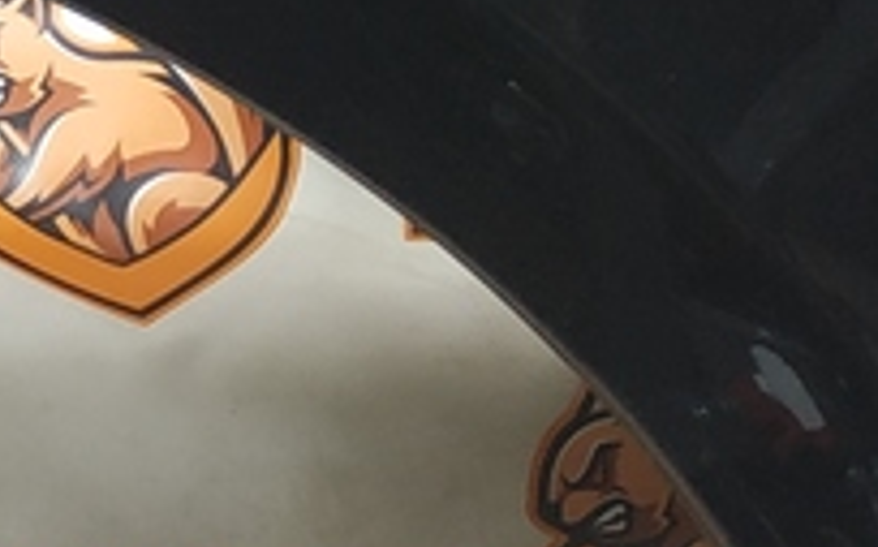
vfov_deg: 8.2
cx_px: -762
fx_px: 3585
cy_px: -629
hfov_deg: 12.6
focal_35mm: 150
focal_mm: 3.94
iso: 160
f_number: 1.9
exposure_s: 1/50
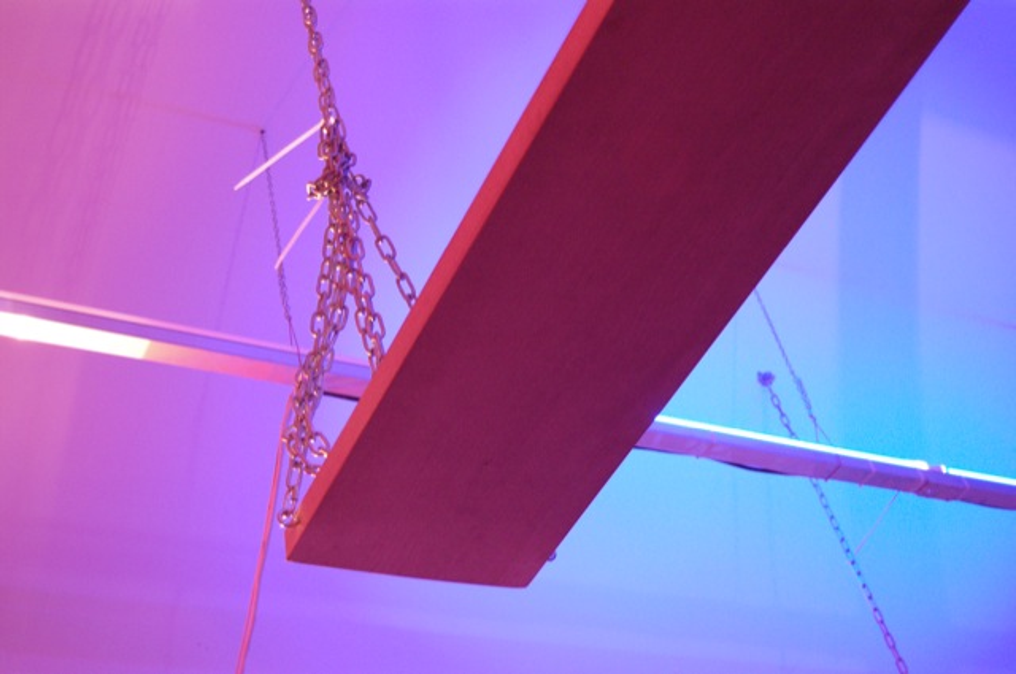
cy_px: 337
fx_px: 1437
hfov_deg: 38.9
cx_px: 508
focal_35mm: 51
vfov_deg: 26.4
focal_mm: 34
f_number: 4.5
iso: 1600
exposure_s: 1/10
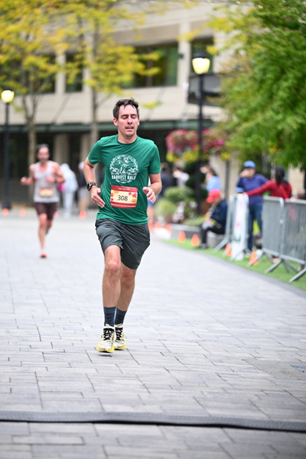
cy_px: 230
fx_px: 2039
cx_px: 153
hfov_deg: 8.6
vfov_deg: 12.8
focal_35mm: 160
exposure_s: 1/1600
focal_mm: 160
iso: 1250
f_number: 2.8
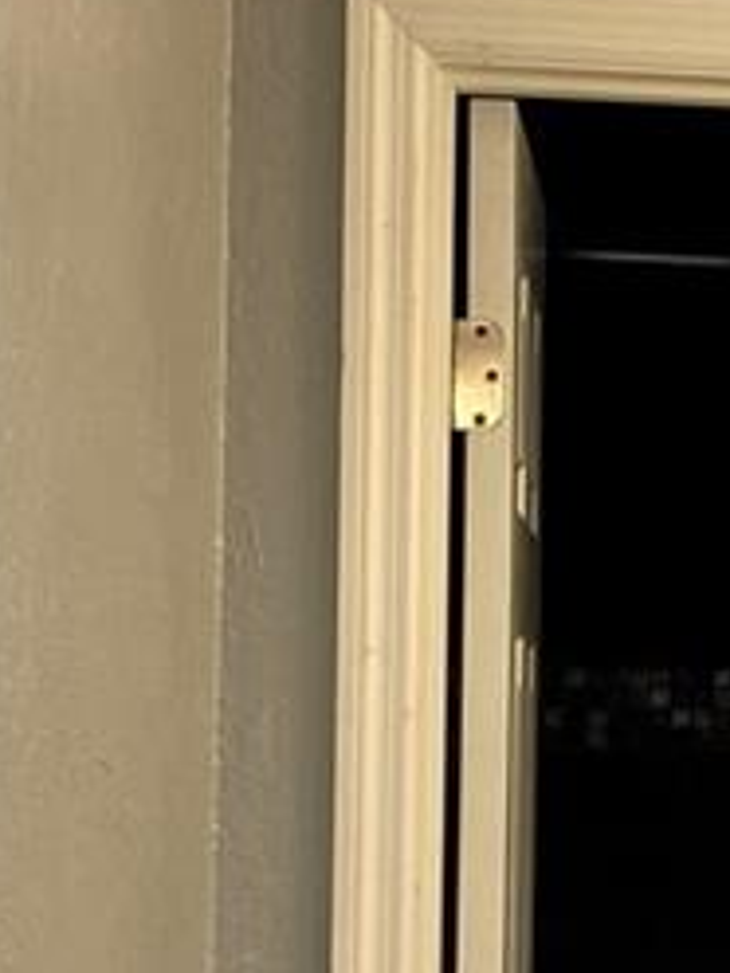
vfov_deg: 15.6
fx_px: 3543
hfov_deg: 10.7
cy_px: 604
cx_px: 1464
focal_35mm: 126
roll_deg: +0.0
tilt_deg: +3.5
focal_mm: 4.25
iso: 80
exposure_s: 1/60
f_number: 1.8
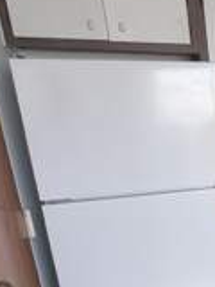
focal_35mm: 52
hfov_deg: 21.8
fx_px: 431
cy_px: 231
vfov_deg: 35.6
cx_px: 348
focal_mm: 1.54
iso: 49
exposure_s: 1/34.3
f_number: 2.2
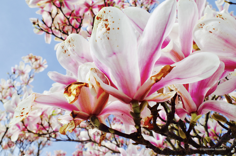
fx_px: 222
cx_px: 118
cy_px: 78
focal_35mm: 34
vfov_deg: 38.7
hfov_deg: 55.9
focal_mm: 23.13
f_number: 9
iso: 320
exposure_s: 1/500
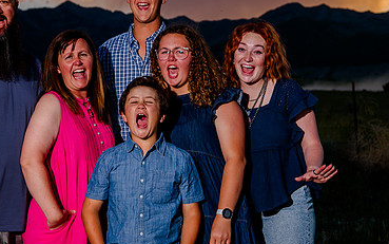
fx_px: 1071
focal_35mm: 101
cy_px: 98
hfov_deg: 20.6
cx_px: 163
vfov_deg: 13.0
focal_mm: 62
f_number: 5.6
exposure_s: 1/250
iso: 200
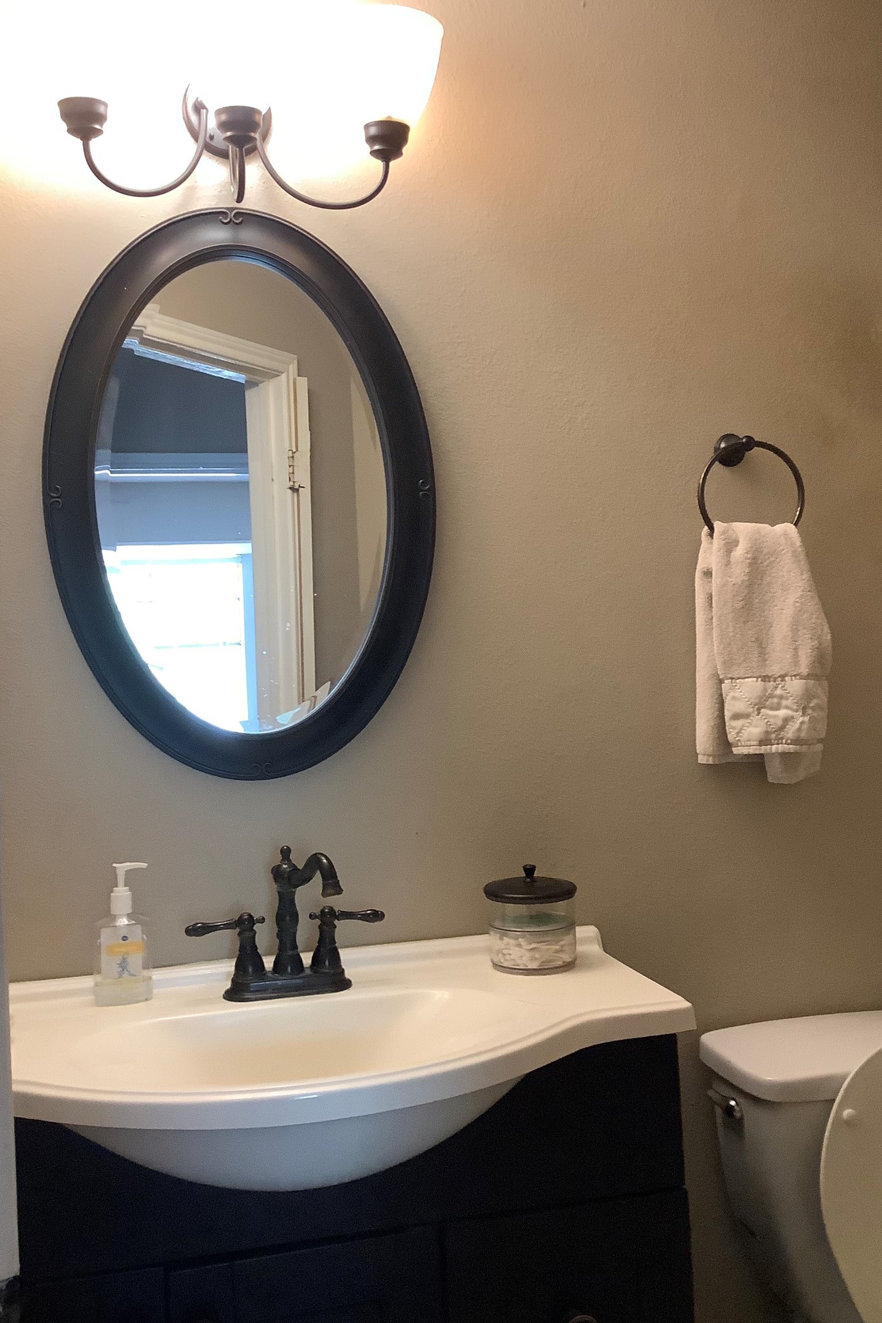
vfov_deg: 57.2
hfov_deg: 40.0
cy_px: 652
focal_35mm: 33
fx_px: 1213
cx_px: 420
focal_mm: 3.3
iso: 320
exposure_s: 1/60
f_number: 2.4
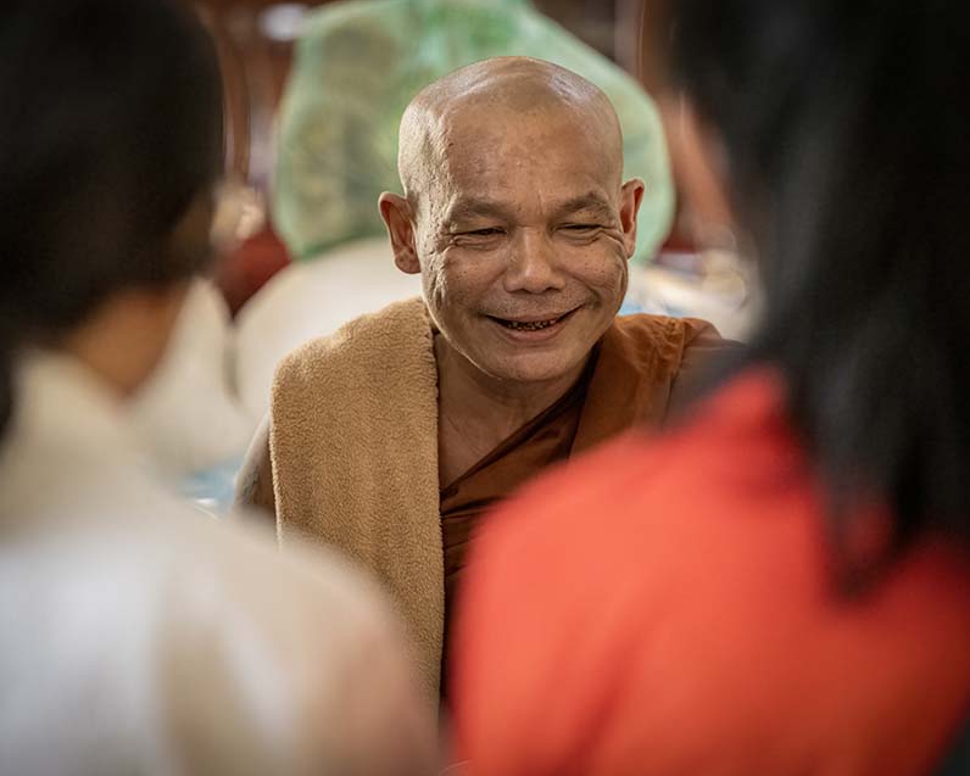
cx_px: 487
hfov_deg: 10.7
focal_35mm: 181
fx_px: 5197
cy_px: 387
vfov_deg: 8.5
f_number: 2.8
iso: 7200
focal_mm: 160
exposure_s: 1/400
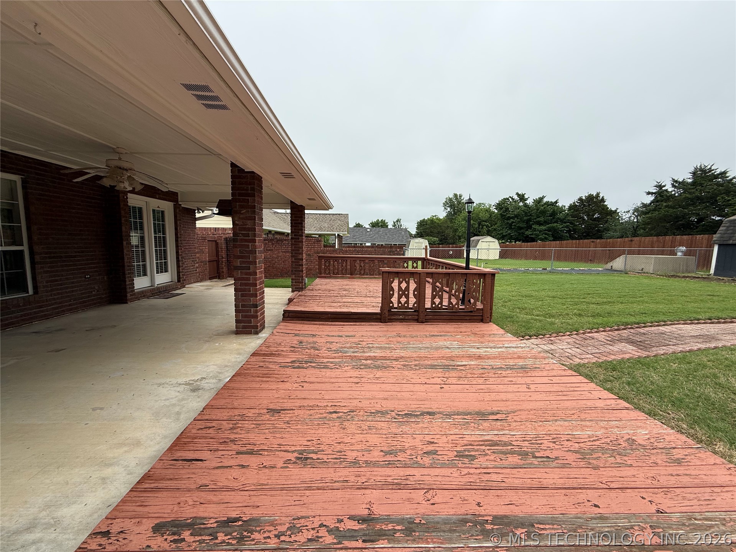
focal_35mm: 14
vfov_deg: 85.7
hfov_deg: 102.1
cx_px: 368
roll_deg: -0.9
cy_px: 276
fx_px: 298
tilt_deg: -5.8
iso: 50
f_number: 2.2
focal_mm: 2.22
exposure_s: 1/888
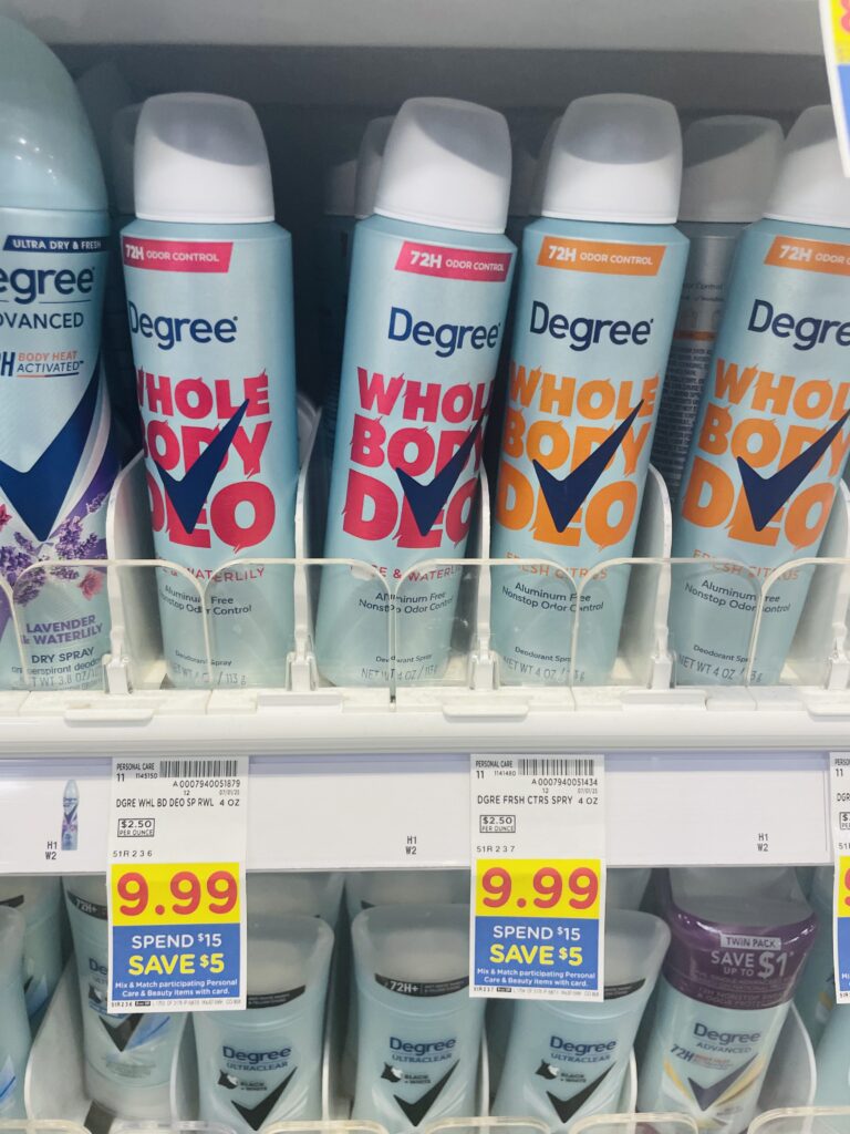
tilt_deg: -25.1
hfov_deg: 53.1
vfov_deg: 67.3
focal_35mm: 26
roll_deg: -1.5
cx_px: 425
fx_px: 851
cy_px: 567
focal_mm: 4.2
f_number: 1.6
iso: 100
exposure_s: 1/120
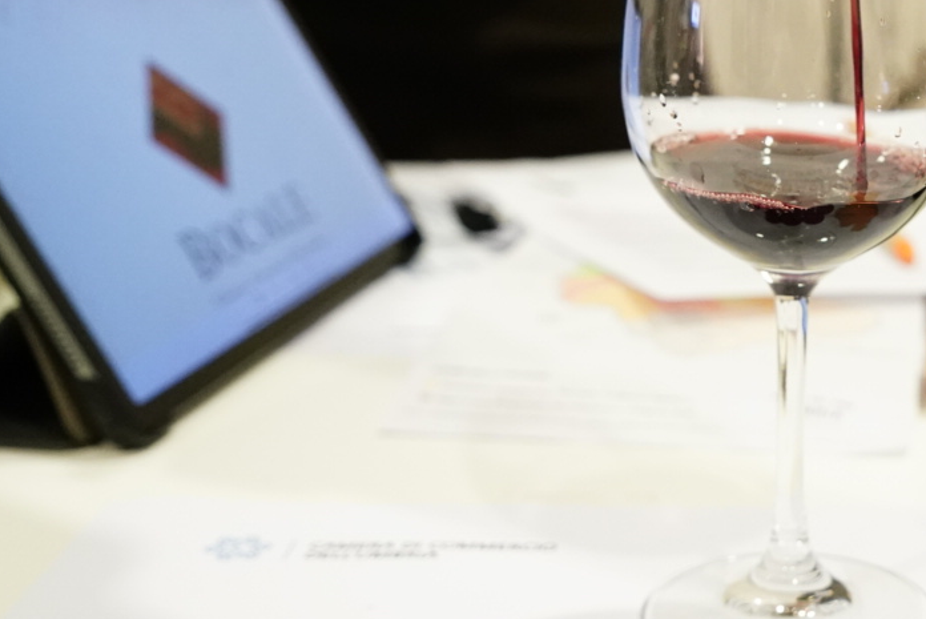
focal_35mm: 72
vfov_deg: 18.9
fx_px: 1853
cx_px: 869
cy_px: 174
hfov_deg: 26.9
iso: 6400
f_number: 4
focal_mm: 31
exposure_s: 1/125
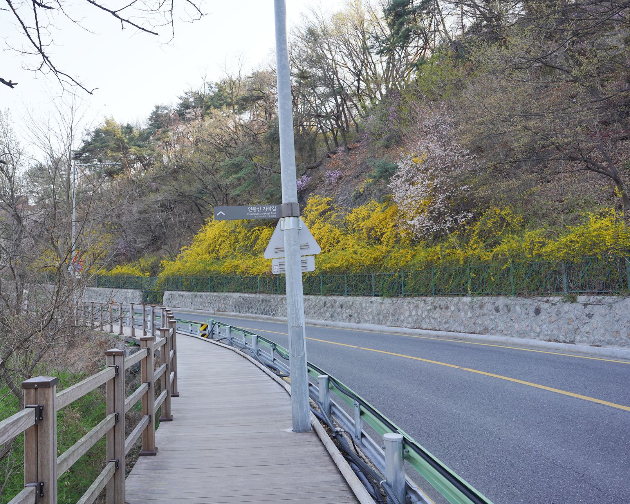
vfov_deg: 51.5
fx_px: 522
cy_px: 253
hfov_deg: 61.7
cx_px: 253
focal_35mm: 28
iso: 100
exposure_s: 1/100
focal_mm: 24
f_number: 5.6
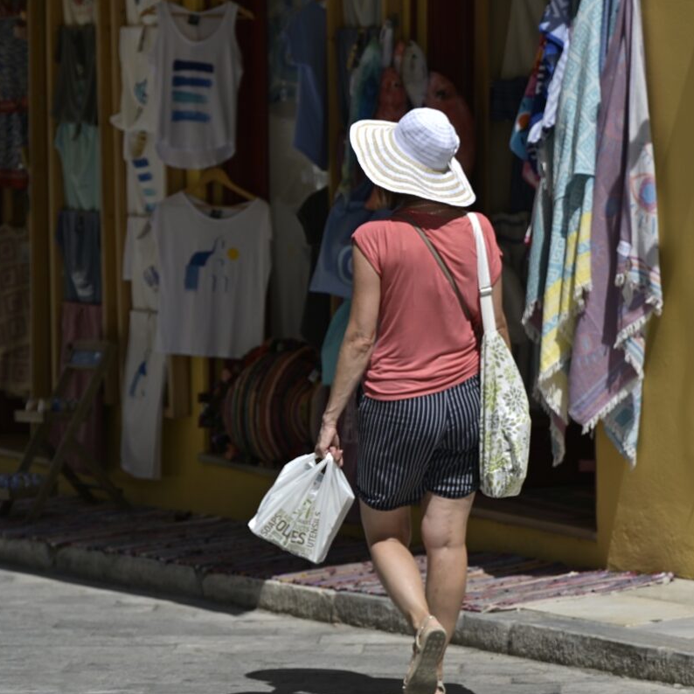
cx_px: 448
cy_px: 347
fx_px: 4514
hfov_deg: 8.8
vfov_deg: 8.8
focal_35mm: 199
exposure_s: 1/320
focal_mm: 155
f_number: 8
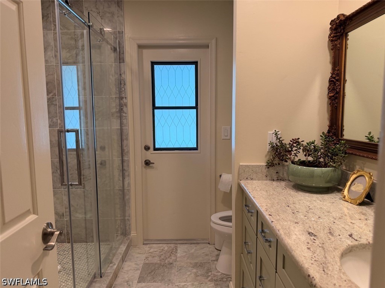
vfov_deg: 56.8
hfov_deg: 71.6
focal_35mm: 24
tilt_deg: -6.5
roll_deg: +0.8
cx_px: 192
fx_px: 267
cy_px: 144
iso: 200
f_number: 1.78
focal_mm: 6.76
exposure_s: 1/227
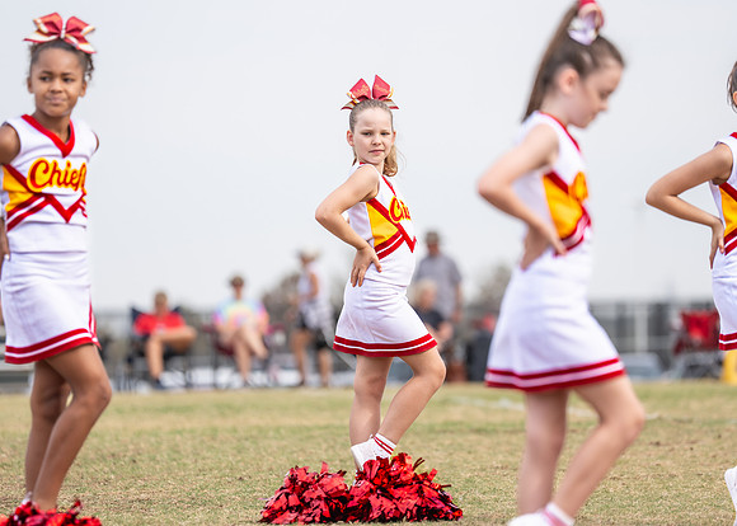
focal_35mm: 254
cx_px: 398
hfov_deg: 7.9
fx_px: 5314
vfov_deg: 5.7
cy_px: 260
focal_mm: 185
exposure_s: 1/1600
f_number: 2.8
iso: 160
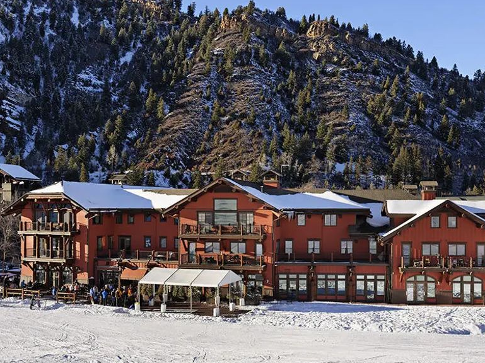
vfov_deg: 35.1
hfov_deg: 45.8
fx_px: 574
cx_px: 262
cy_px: 169
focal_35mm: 41
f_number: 7.1
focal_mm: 32
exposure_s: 1/3200
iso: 400
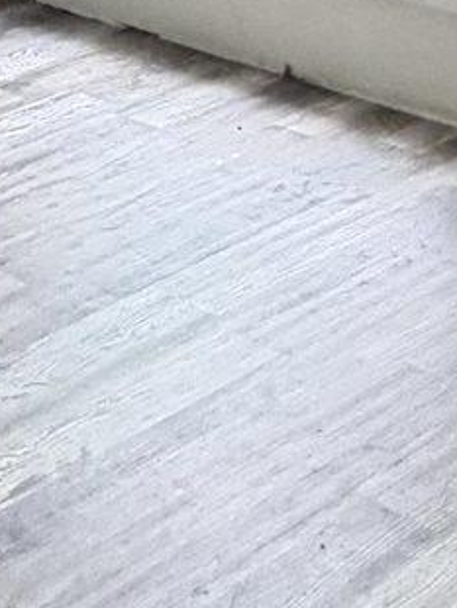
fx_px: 1828
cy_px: -76
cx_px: -275
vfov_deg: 18.1
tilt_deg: -16.4
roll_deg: +3.2
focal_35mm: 104
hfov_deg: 13.3
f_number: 2.2
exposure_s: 1/61
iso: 320
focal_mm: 2.22
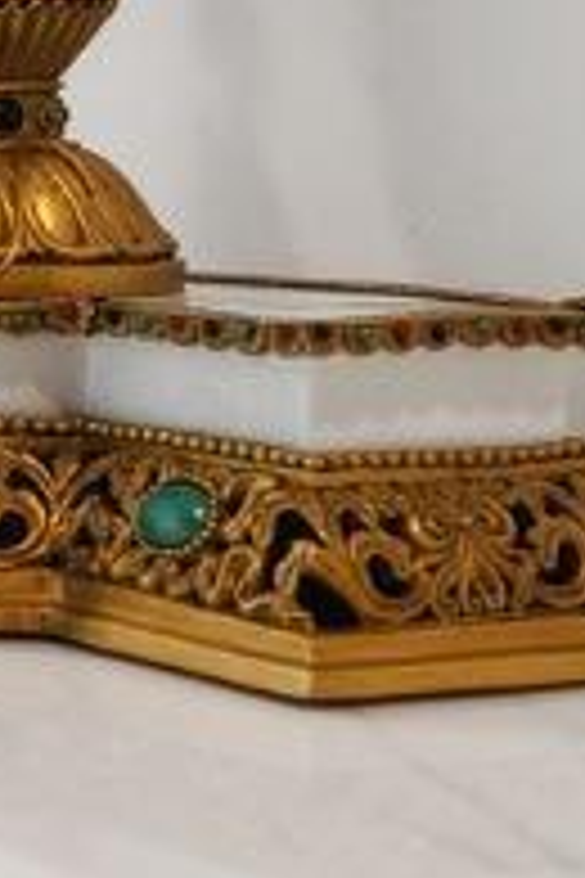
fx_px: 2998
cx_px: -976
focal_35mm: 123
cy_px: 115
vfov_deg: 16.5
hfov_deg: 9.5
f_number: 6.3
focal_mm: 16
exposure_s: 1/400
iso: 320
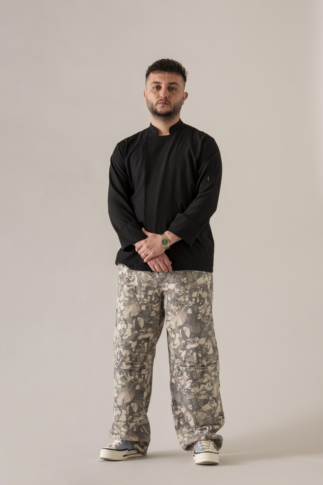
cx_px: 162
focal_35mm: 112
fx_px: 1506
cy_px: 242
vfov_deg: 18.3
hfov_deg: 12.2
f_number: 11
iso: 320
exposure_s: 1/160
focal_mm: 112
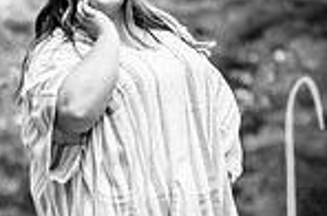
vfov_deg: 3.3
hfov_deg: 4.9
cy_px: 102
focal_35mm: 420
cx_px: 163
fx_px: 3807
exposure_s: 1/320
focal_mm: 90
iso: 800
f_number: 2.8
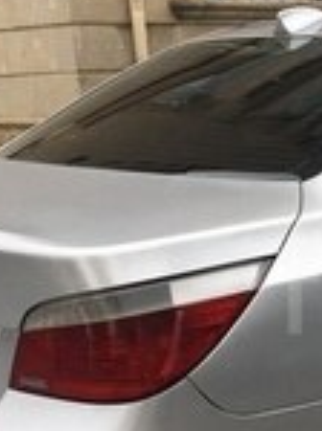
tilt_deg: -11.1
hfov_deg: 14.3
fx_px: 1194
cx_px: 492
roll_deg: +2.0
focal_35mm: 96
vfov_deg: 20.4
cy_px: 302
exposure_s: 1/265
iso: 25
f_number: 2.2
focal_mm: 4.15
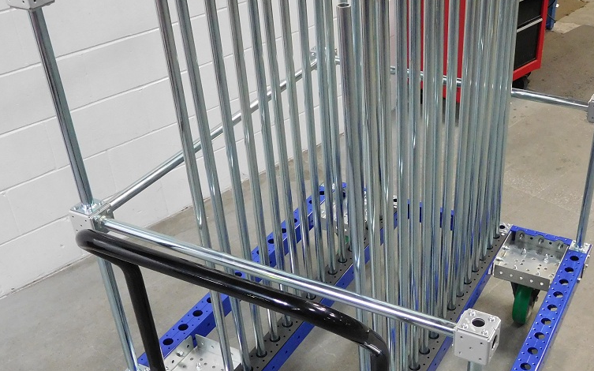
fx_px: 712
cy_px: 220
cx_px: 387
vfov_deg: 29.1
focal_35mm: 44
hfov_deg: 44.7
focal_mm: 4.5
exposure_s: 1/30
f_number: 3.4
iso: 400
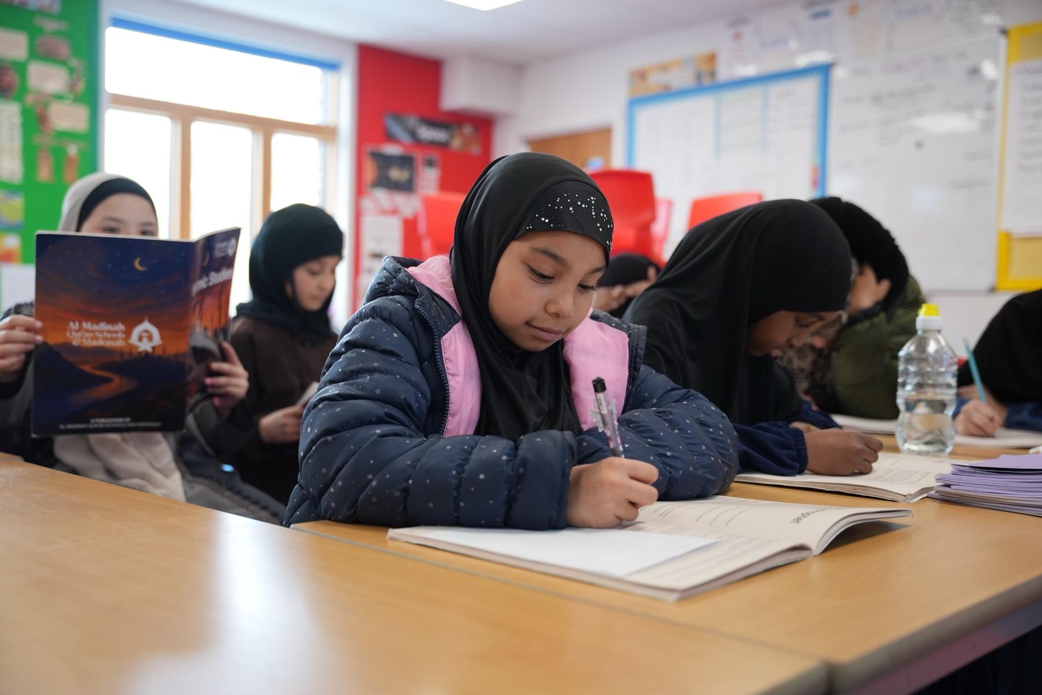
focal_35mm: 38
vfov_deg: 35.3
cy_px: 348
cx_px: 521
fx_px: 1091
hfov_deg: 51.0
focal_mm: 37.7
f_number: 2.8
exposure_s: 1/125
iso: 500
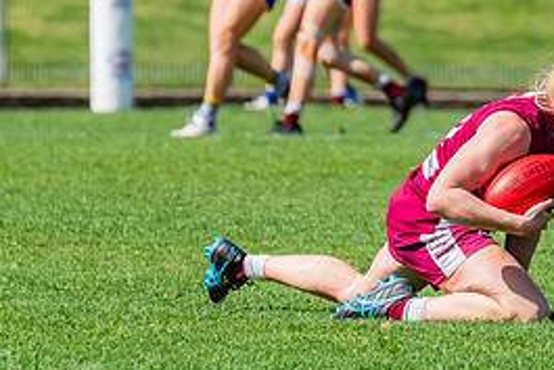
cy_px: 89
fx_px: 18630
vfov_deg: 1.1
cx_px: 562
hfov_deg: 1.7
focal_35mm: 1210
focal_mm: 420
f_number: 9
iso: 800
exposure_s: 1/1250
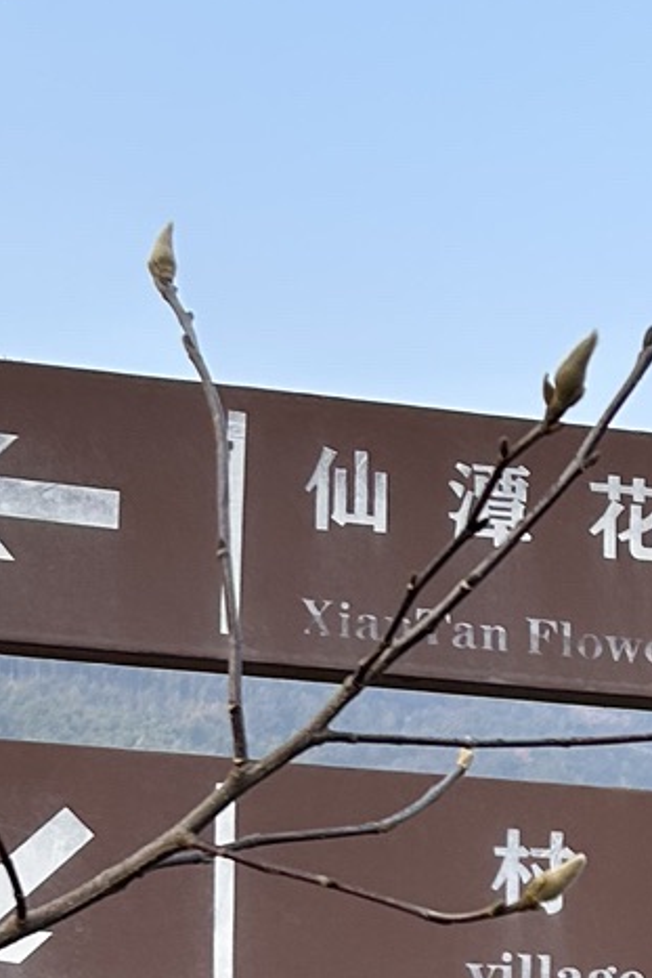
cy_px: 1163
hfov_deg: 11.5
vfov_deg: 16.9
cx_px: 826
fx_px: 3149
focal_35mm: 116
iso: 50
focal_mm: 5.7
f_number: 1.5
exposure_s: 1/902
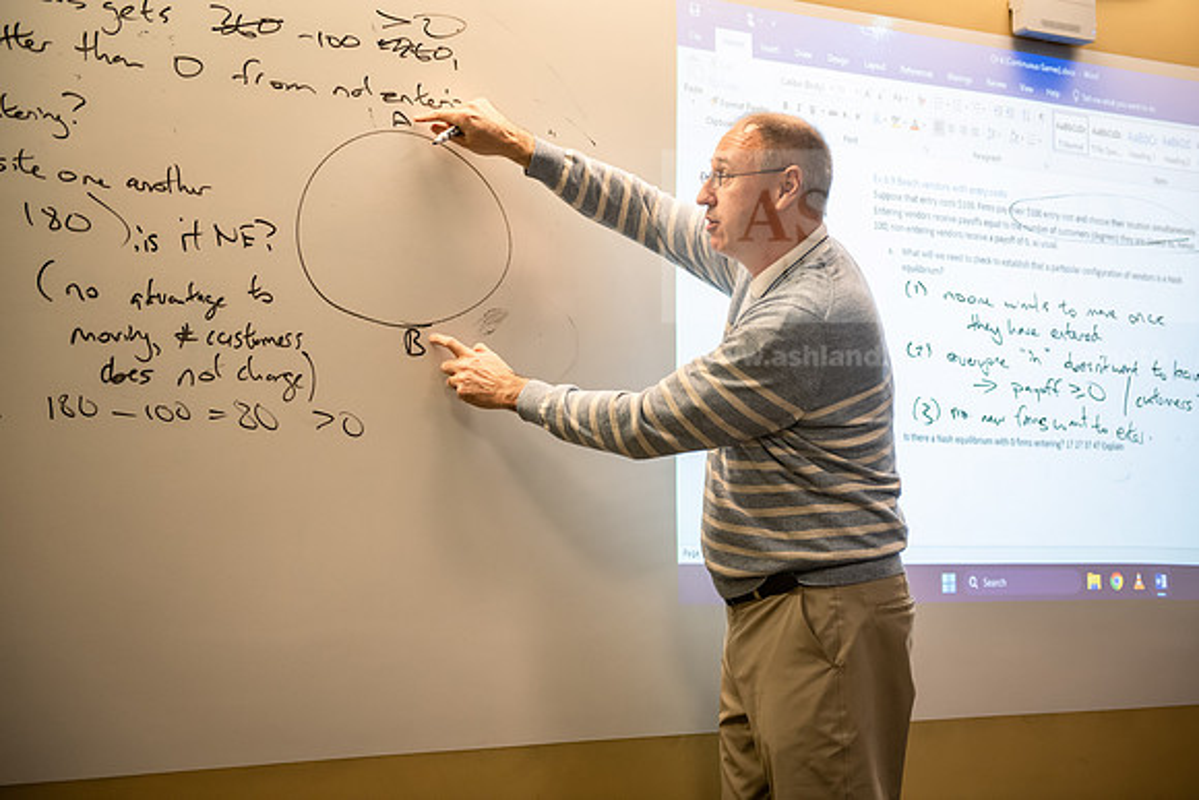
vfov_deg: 24.6
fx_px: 1832
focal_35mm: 55
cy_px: 400
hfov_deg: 36.2
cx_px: 600
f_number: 3.2
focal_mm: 55
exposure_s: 1/160
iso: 1250
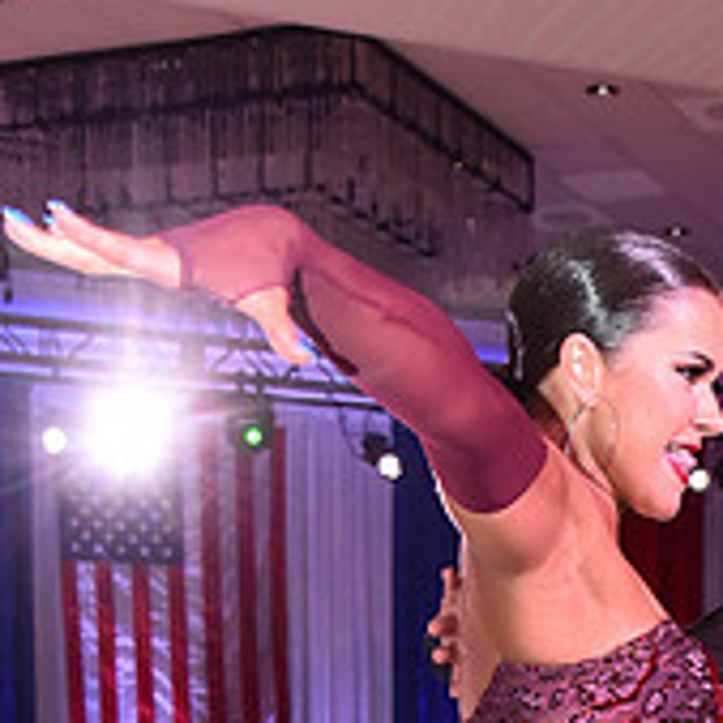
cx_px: 691
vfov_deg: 16.0
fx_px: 2410
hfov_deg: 16.8
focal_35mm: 102
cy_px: 980
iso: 2500
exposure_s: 1/320
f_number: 6.3
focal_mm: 35
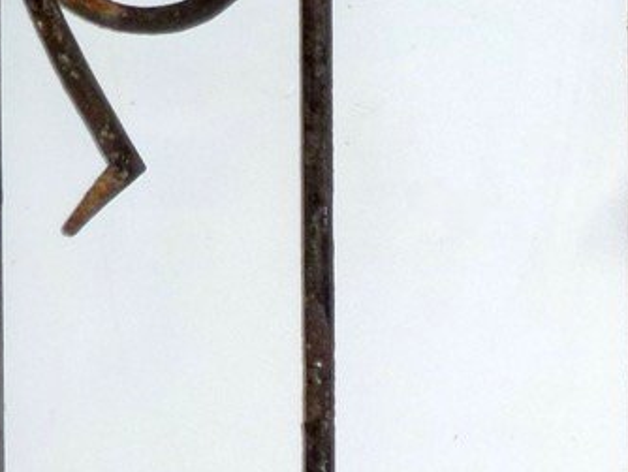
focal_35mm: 273
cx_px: 950
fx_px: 4956
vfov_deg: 5.4
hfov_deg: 7.1
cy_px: 812
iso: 250
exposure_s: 1/60
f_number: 4.7
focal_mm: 13.6
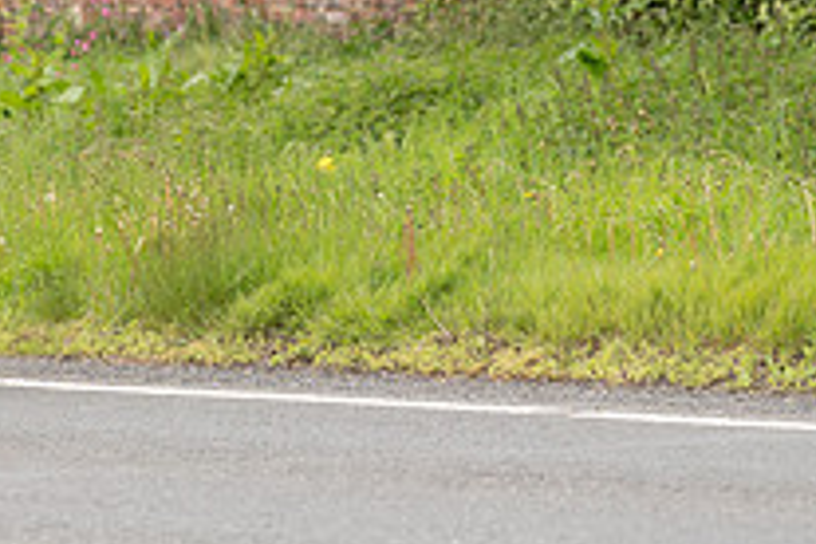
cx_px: -126
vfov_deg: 3.7
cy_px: -18
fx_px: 8454
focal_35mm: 373
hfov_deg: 5.5
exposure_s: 1/1000
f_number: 3.5
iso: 400
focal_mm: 133
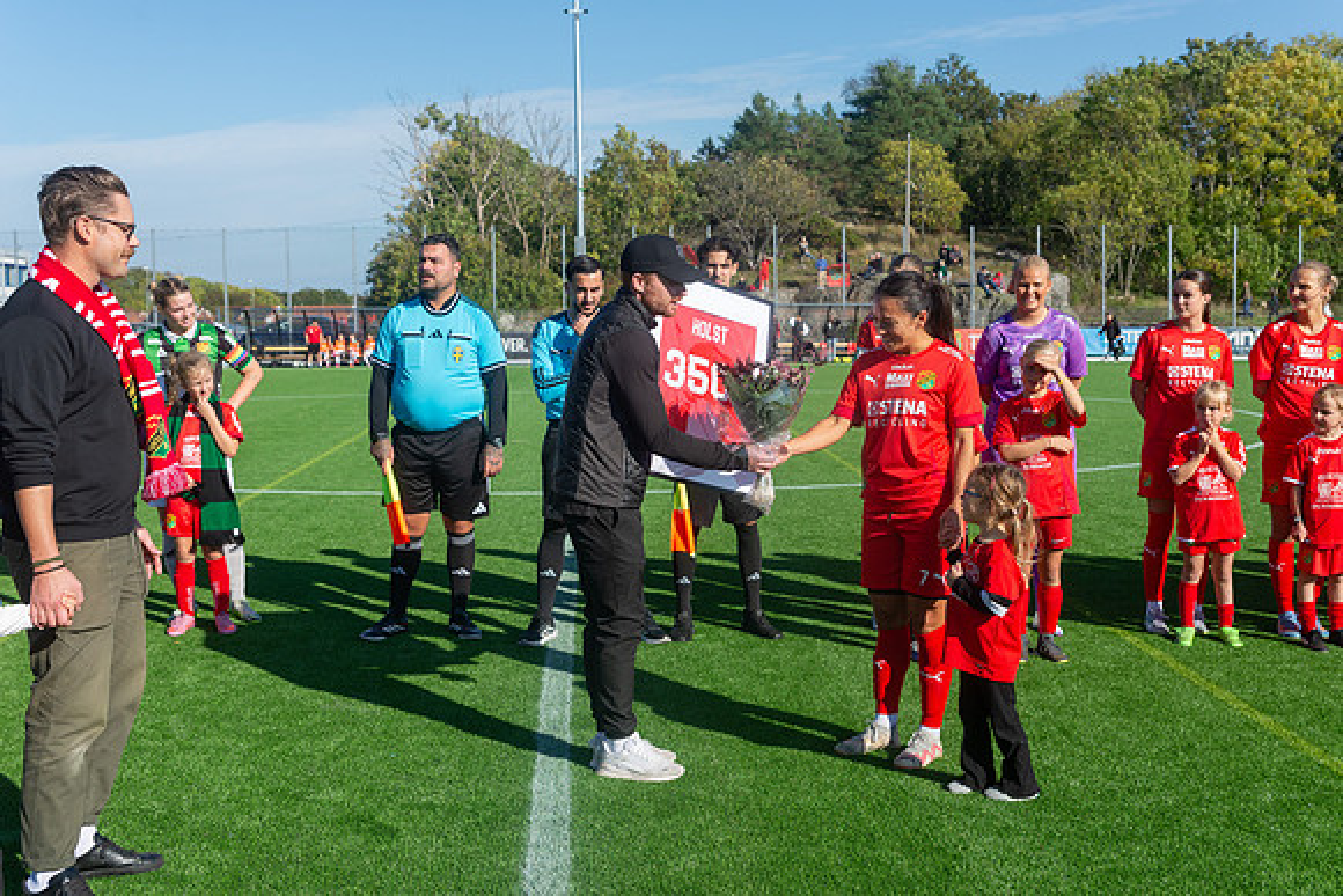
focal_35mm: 44
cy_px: 448
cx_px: 672
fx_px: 1642
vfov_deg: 30.5
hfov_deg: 44.5
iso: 200
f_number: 4
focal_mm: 44
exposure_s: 1/1600
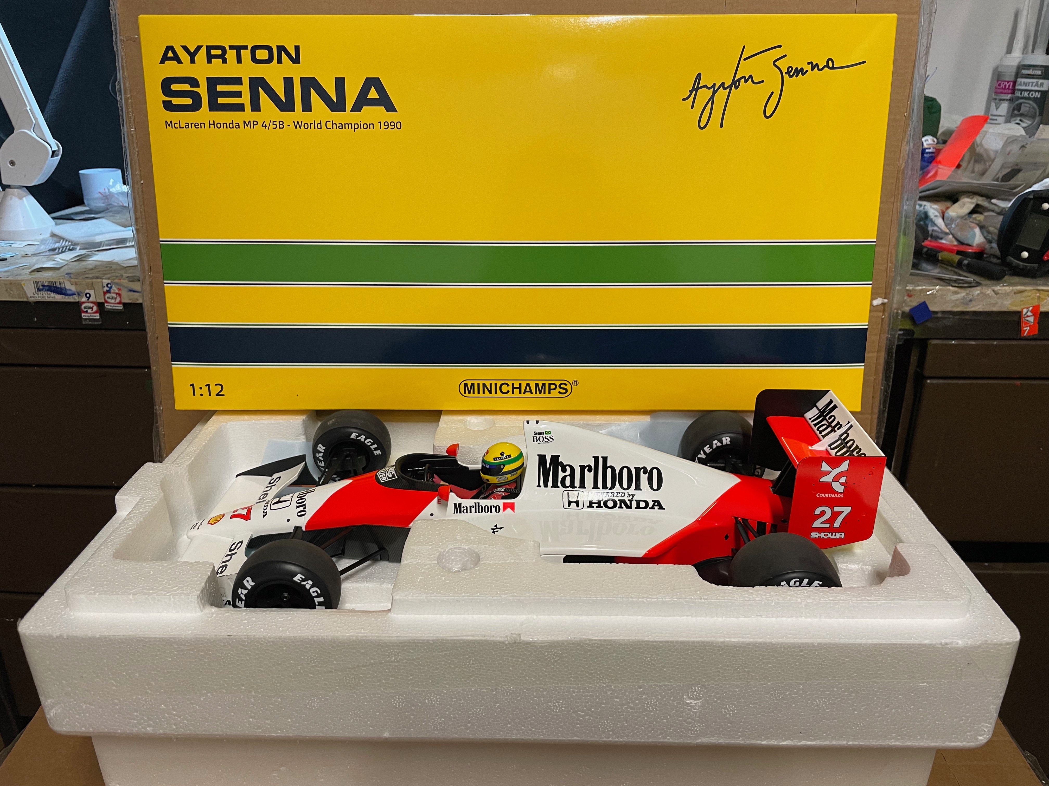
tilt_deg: -22.1
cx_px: 524
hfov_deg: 67.3
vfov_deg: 53.1
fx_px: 788
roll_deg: +0.7
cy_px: 393
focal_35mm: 26
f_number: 1.6
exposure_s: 1/50
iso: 100
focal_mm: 4.2
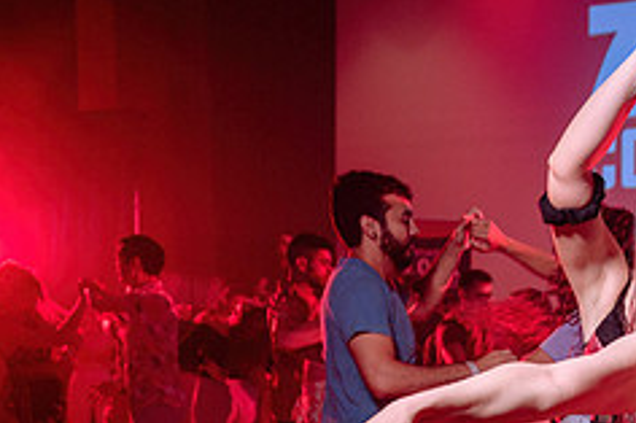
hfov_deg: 30.2
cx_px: 709
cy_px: 454
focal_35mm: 59
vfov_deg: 21.9
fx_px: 1042
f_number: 2.8
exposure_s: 1/60
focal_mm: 24
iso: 800
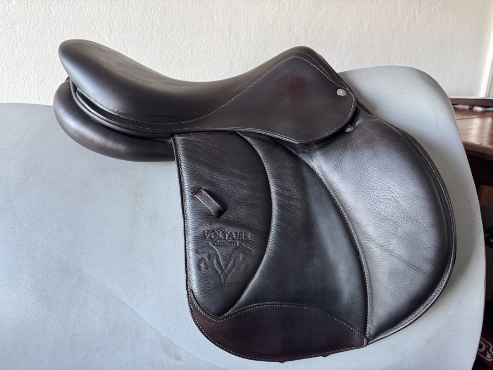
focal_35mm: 24
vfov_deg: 56.8
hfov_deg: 71.6
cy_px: 185
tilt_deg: -19.9
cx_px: 246
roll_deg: +1.5
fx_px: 342
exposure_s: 1/60
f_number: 1.78
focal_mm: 6.76
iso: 250
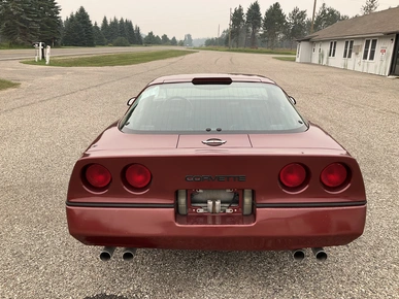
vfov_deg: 46.8
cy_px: 146
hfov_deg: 60.0
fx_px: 346
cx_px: 202
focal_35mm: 30
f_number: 1.8
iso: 25
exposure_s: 1/406
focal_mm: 3
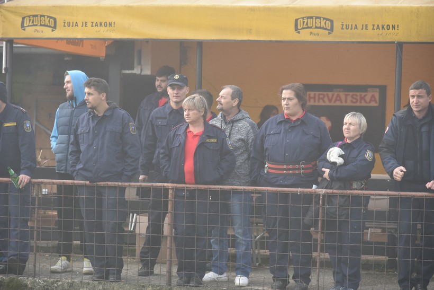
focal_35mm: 120
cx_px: 217
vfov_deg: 11.4
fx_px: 1447
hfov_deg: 17.1
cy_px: 145
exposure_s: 1/1250
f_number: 4.5
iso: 1000
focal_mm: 120
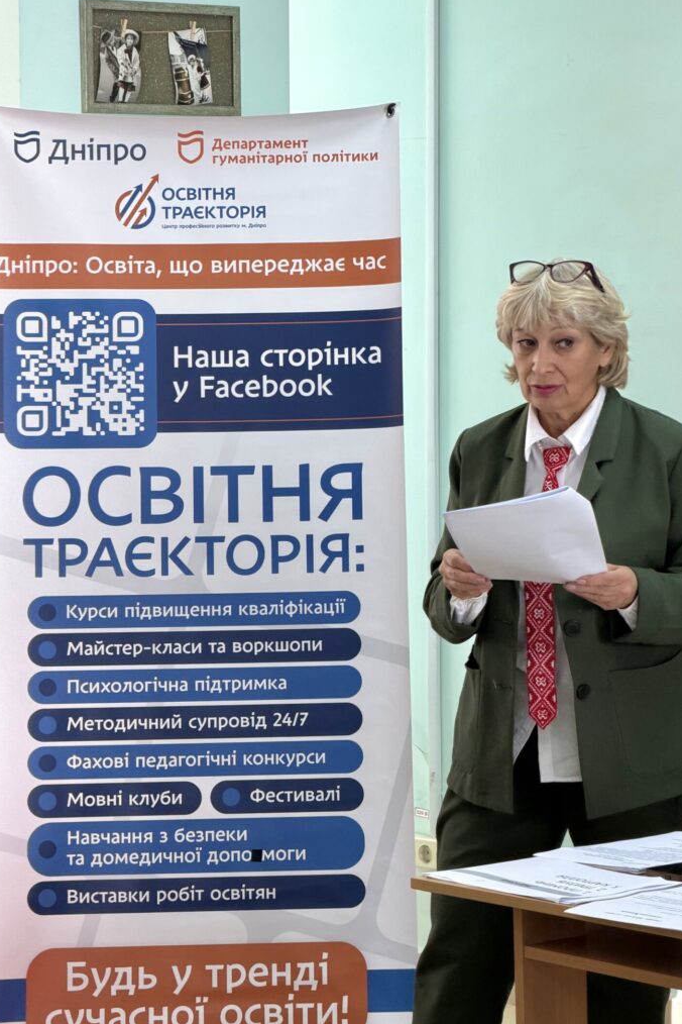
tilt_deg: -2.6
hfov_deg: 13.0
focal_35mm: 105
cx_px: 357
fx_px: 2984
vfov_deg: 19.5
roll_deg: +0.5
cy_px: 508
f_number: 2.8
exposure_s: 1/100
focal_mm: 16.9
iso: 250
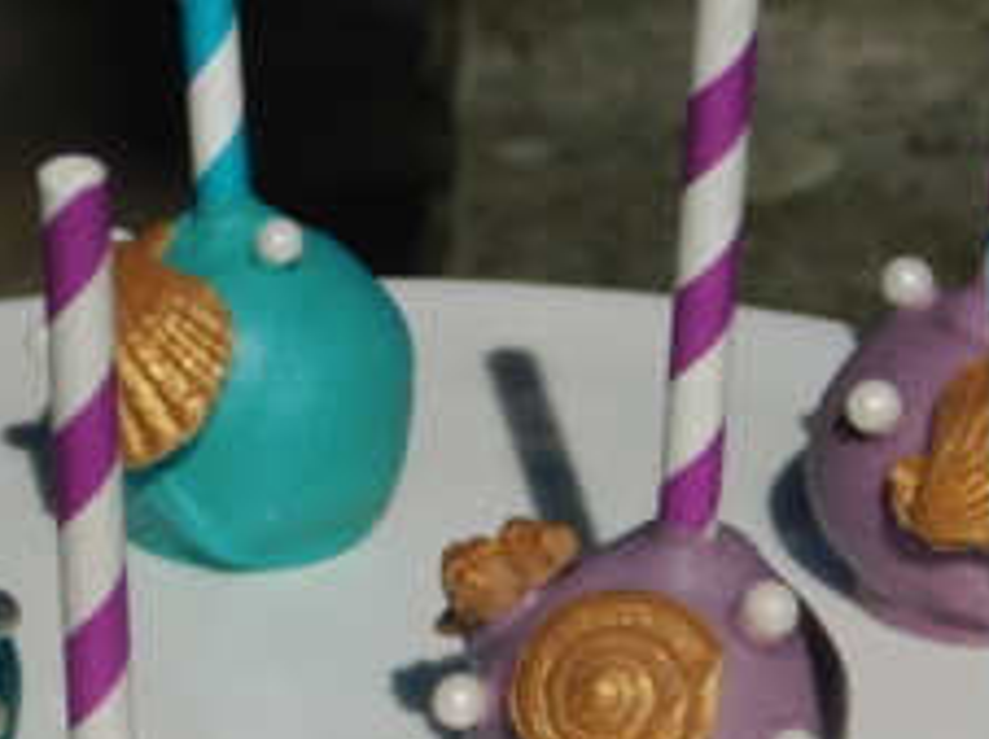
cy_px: 711
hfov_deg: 6.7
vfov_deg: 5.0
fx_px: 8476
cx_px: 206
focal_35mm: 297
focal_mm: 23.7
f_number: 10
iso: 125
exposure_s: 1/640
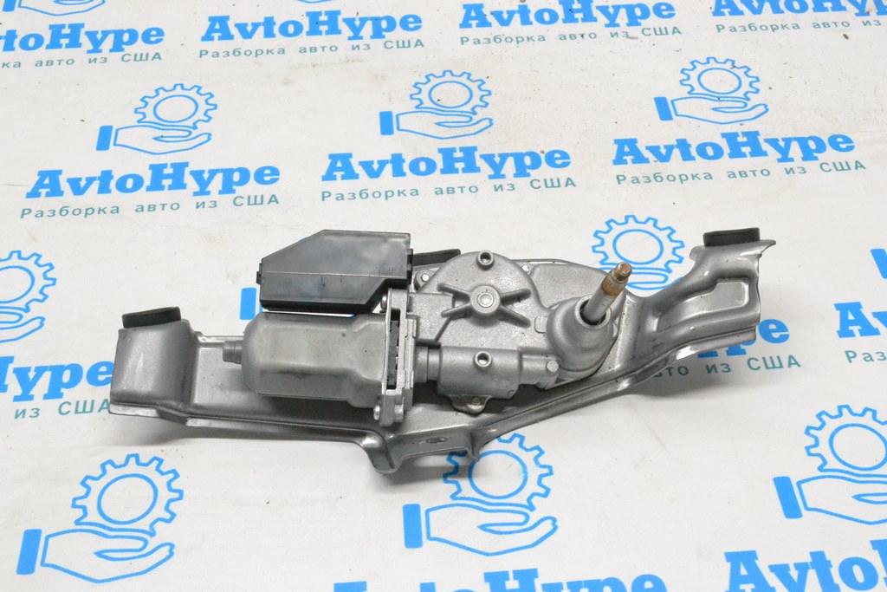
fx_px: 1183
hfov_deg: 41.1
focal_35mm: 48
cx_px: 444
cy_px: 296
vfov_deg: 28.1
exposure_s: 1/100
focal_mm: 32
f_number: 13
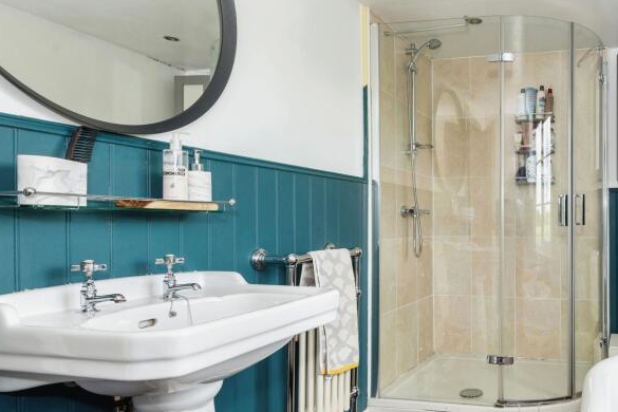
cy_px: 241
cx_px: 519
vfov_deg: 46.2
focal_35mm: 28
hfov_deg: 58.9
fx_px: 481
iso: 200
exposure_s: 1/30
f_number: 8
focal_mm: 16
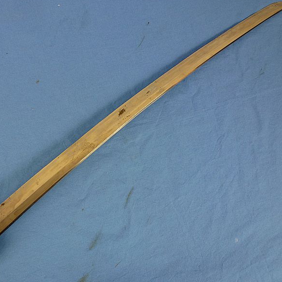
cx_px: 120
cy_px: 138
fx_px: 267
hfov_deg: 55.4
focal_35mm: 29
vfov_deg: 55.6
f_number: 3.3
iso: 160
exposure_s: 1/60
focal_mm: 4.3
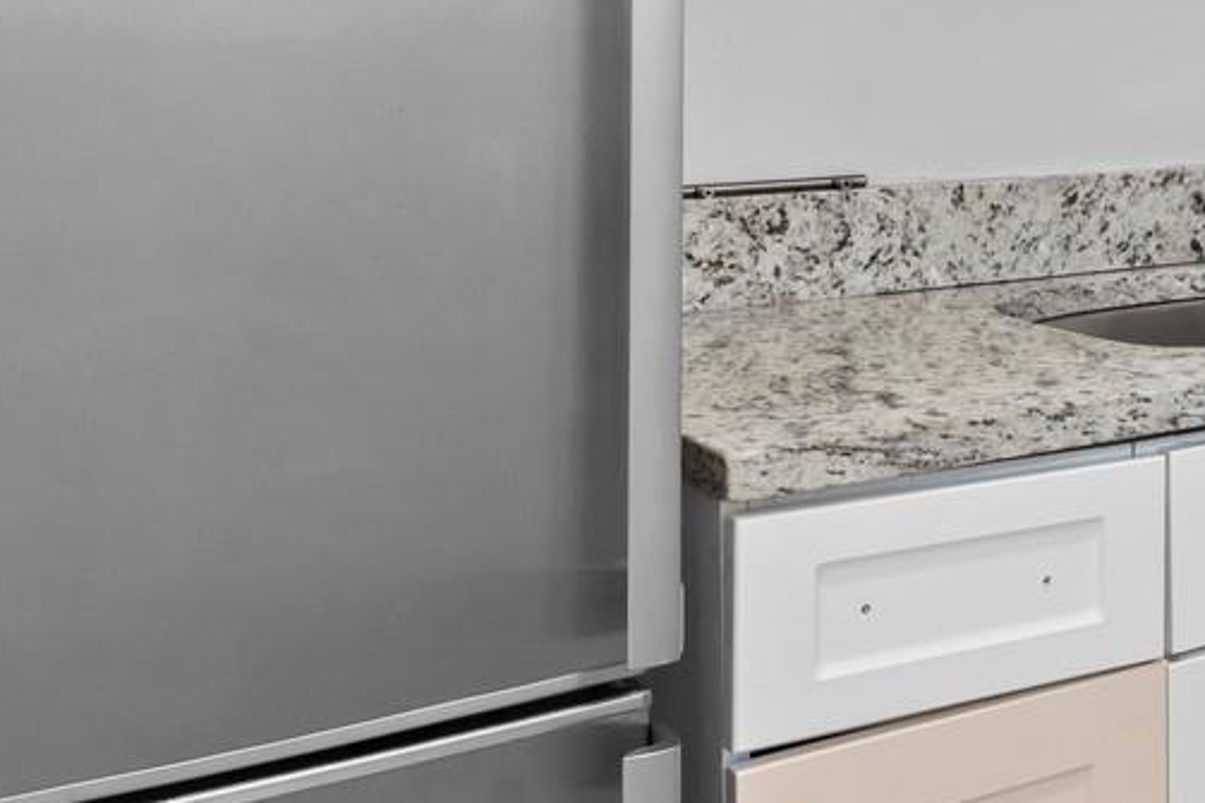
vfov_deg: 23.3
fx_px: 1907
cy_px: 128
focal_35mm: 57
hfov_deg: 28.2
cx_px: 1612
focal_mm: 14
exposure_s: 2
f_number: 10
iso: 250
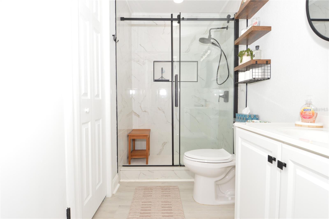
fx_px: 164
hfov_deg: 90.1
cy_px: 110
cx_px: 164
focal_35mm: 18
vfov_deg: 67.3
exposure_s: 1/80
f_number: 9
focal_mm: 12
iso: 800
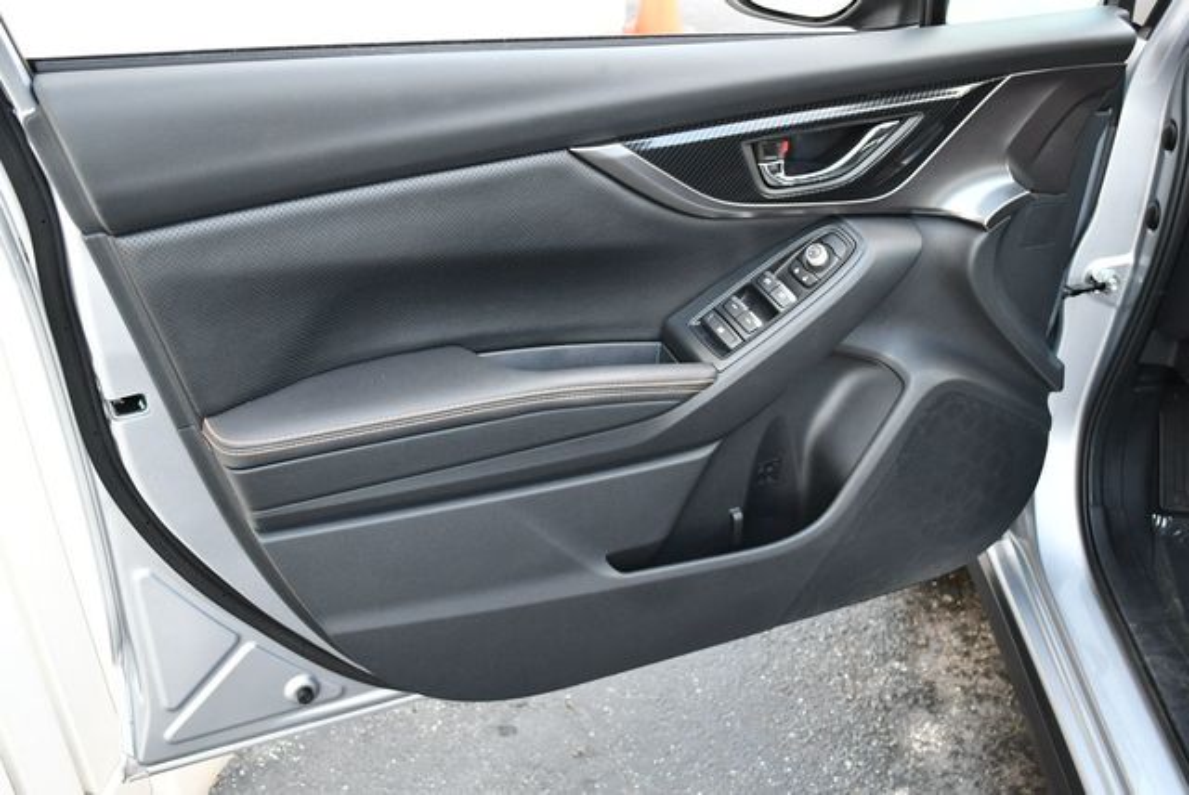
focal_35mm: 36
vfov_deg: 36.9
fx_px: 1190
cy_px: 398
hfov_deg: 53.1
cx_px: 594
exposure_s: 1/250
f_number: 3.5
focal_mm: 18
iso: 800
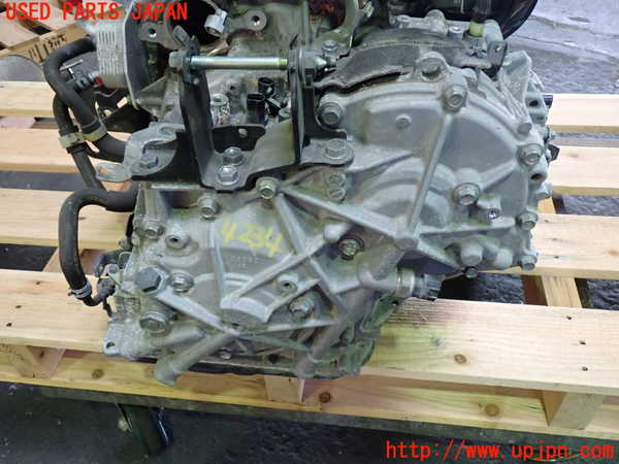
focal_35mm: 30
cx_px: 310
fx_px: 536
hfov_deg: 60.0
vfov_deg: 46.8
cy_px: 232
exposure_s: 1/30
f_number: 2.3
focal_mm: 5.4
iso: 320
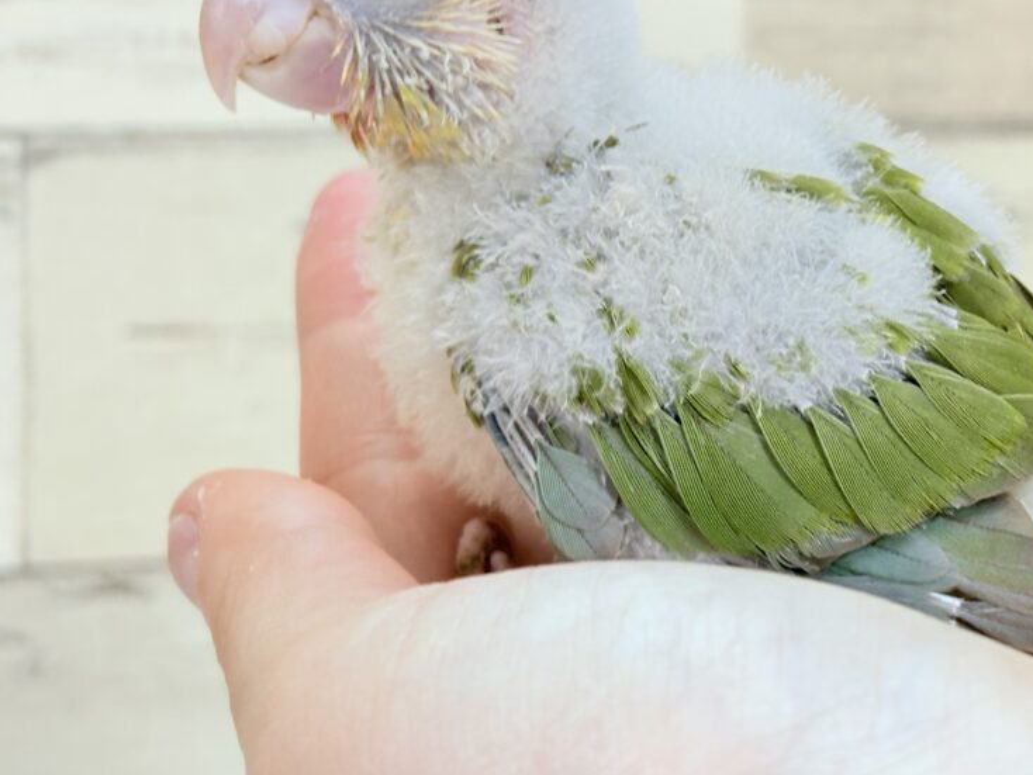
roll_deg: -0.4
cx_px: 833
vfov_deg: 17.3
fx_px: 2537
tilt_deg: -5.6
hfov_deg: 22.7
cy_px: 239
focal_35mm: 85
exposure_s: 1/50
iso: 64
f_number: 1.6
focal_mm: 5.96
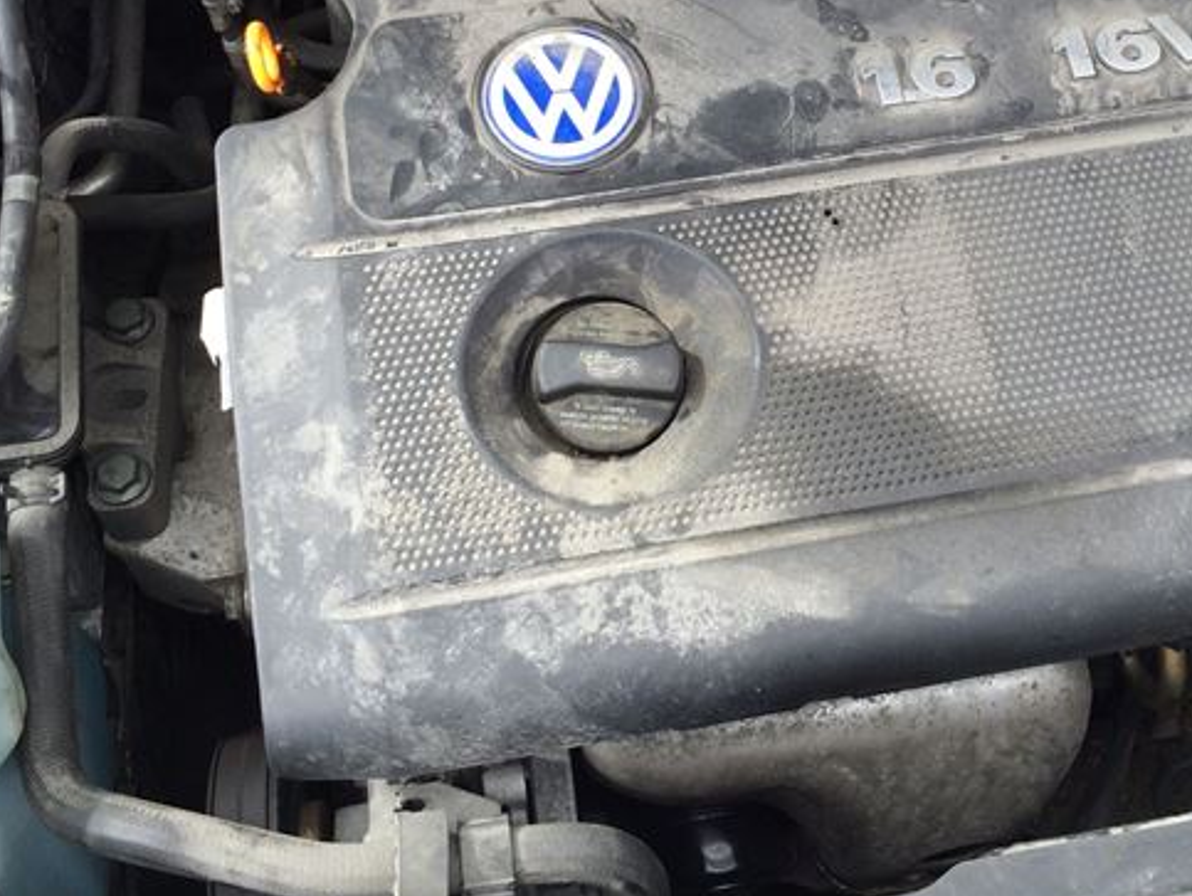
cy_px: 205
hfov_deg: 39.4
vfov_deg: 29.7
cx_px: 738
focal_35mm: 48
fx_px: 1654
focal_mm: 4.15
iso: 32
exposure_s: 1/304
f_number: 2.2
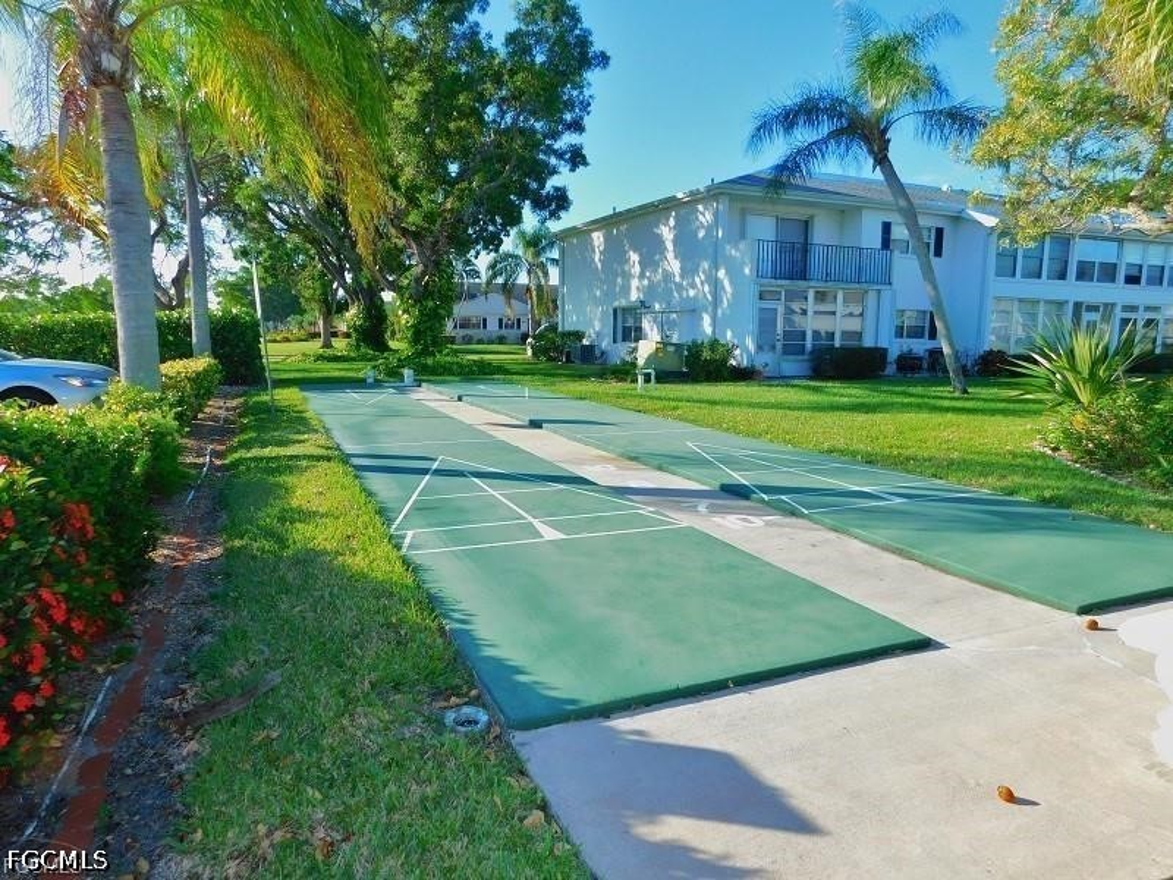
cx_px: 586
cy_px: 440
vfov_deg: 58.9
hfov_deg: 73.9
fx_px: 779
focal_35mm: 23
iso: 125
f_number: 3
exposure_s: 1/640
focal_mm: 4
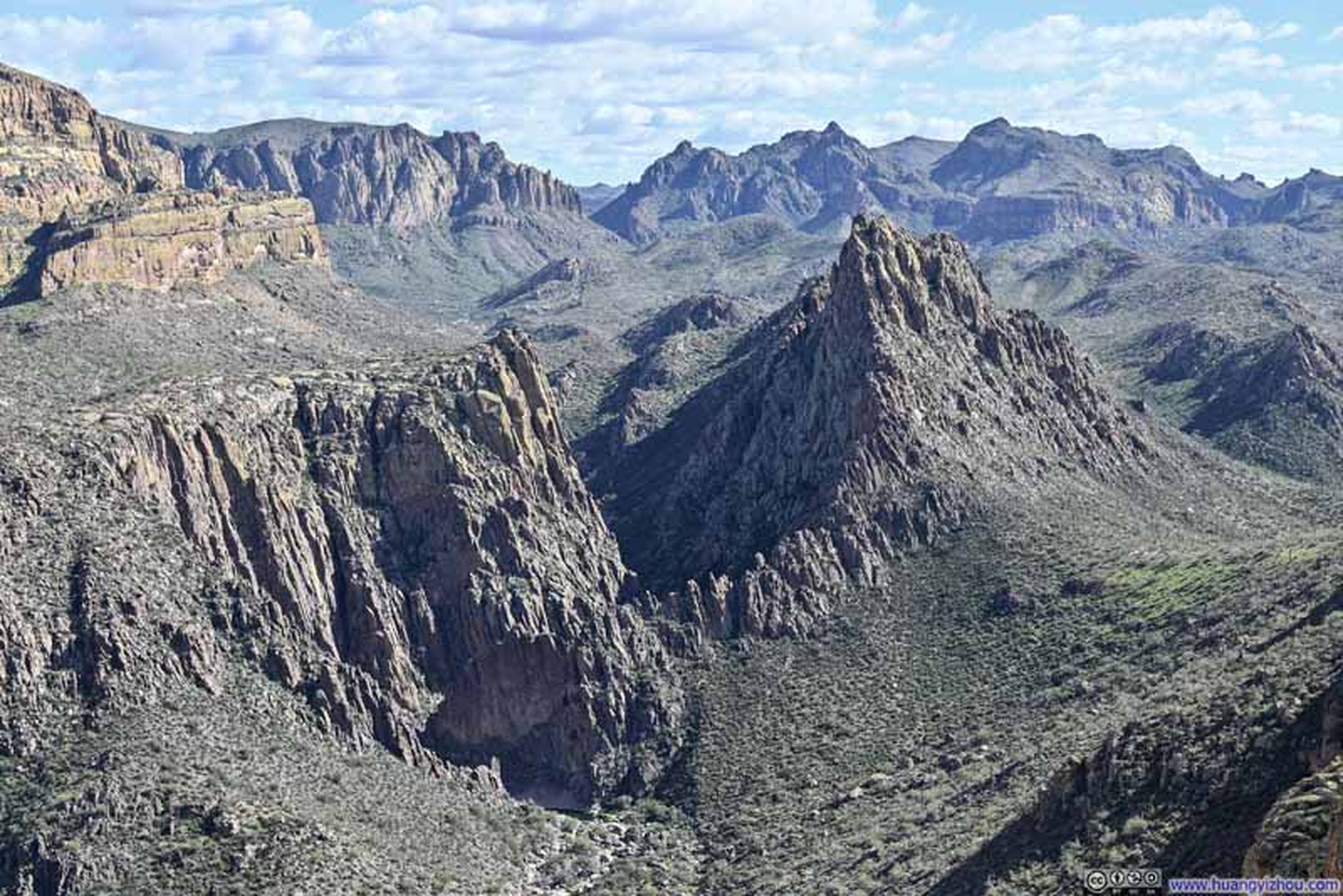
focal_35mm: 55
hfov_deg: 36.2
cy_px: 448
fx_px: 2052
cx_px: 672
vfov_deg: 24.6
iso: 100
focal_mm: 55
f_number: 5.6
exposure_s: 1/500
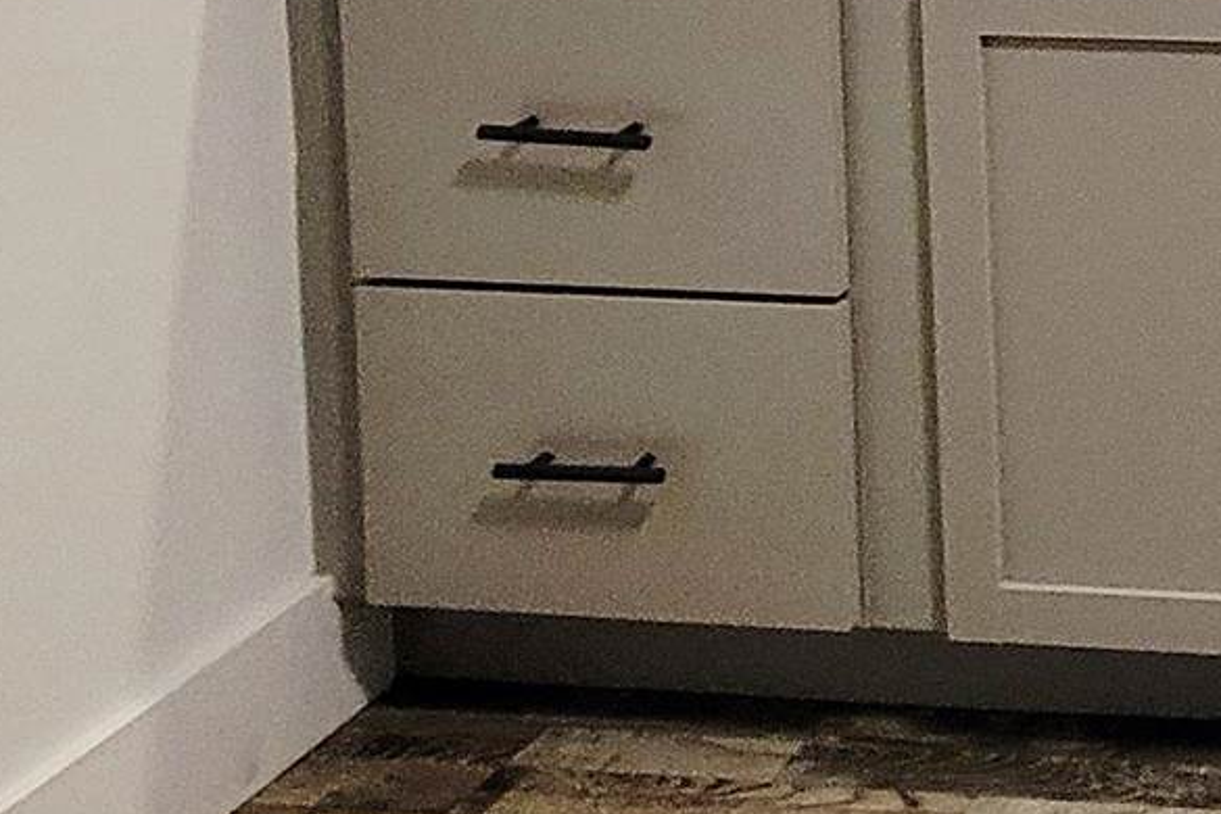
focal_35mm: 71
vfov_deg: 16.0
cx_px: 2022
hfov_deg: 21.6
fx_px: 2408
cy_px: -699
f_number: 2.2
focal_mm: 2.2
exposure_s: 1/60.2
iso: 400
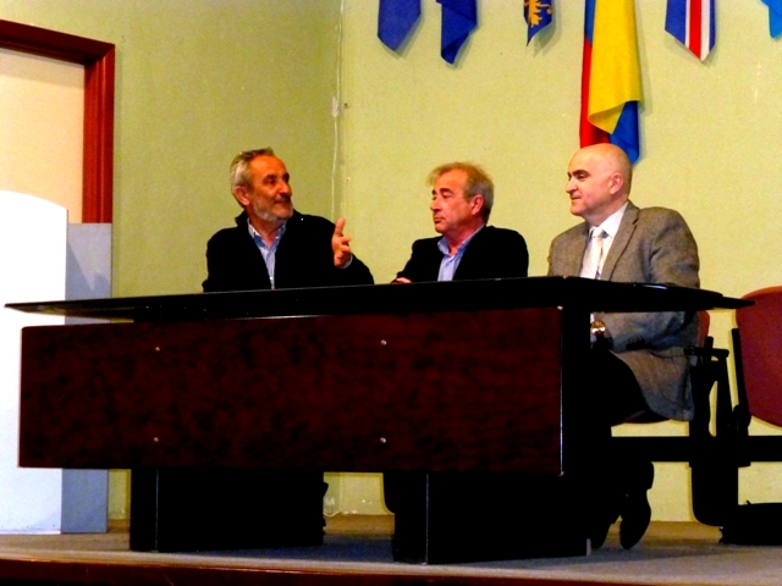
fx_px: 2169
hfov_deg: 20.4
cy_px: 293
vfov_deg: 15.4
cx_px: 391
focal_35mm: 96
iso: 1000
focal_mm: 17.1
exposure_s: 1/60
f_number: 5.3
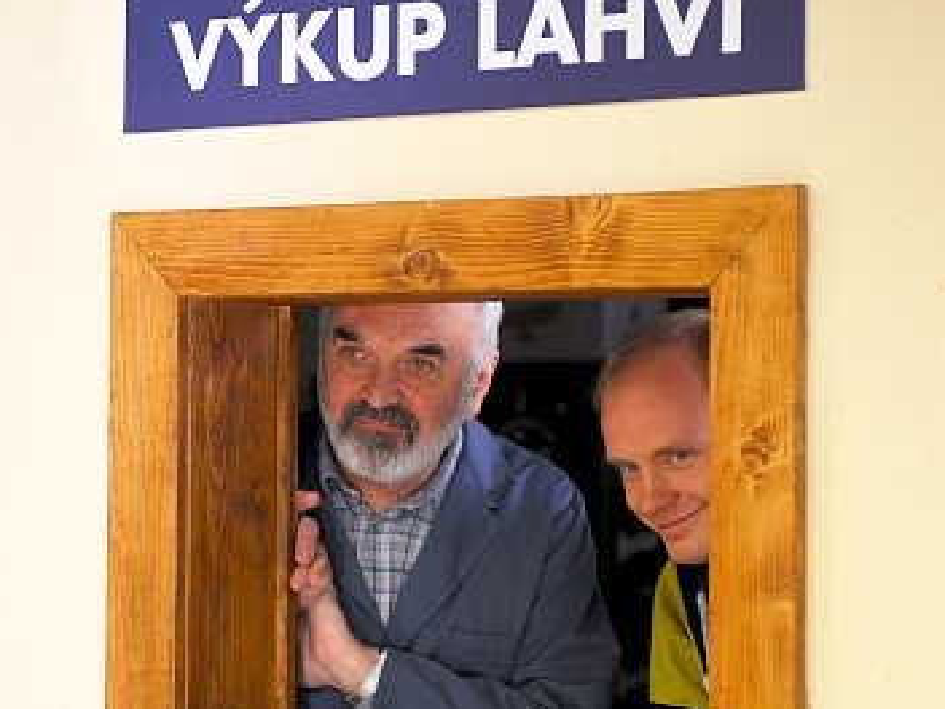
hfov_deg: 17.1
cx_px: 419
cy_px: 354
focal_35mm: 115
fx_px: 3139
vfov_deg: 12.9
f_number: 3.5
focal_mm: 70
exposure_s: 1/50
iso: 320
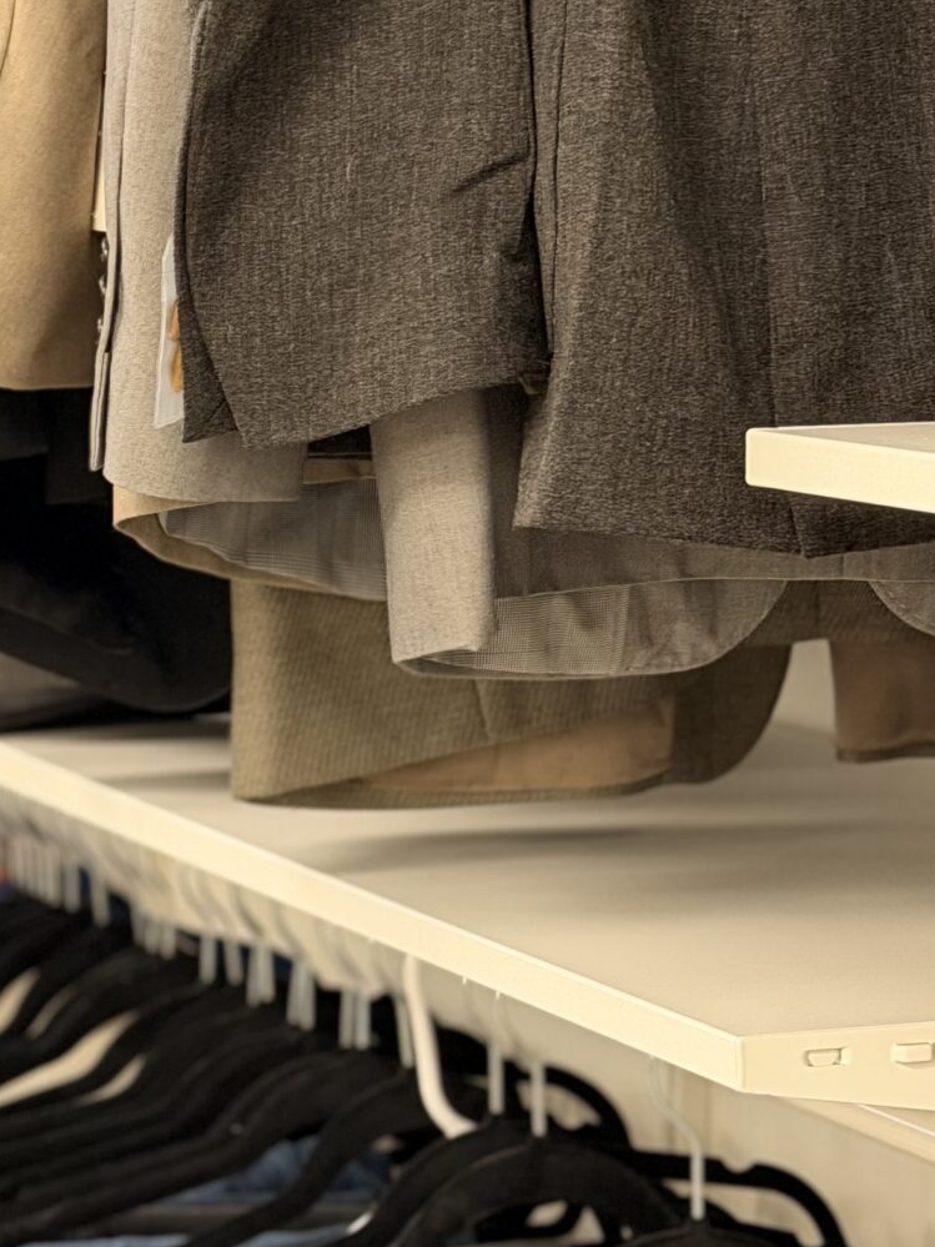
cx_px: -141
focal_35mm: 123
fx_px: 4431
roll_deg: -1.0
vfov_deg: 16.0
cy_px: 392
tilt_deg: -2.0
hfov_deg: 11.8
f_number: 1.78
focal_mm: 6.76
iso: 250
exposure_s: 1/60
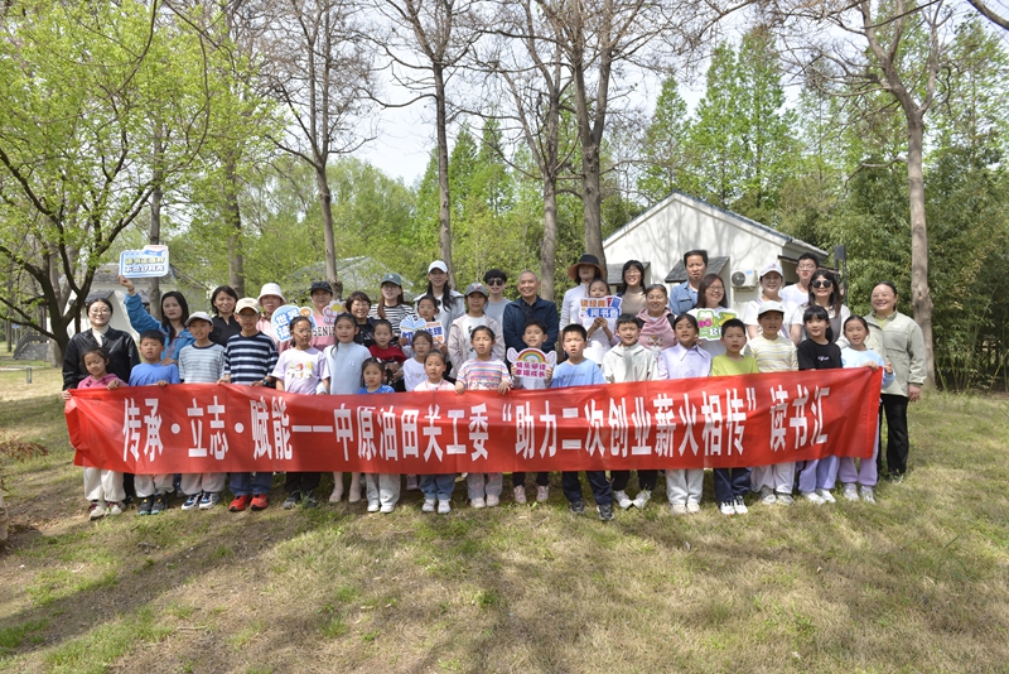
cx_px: 504
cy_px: 337
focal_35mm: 24
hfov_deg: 73.7
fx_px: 673
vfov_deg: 53.2
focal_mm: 24
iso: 400
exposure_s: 1/640
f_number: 8
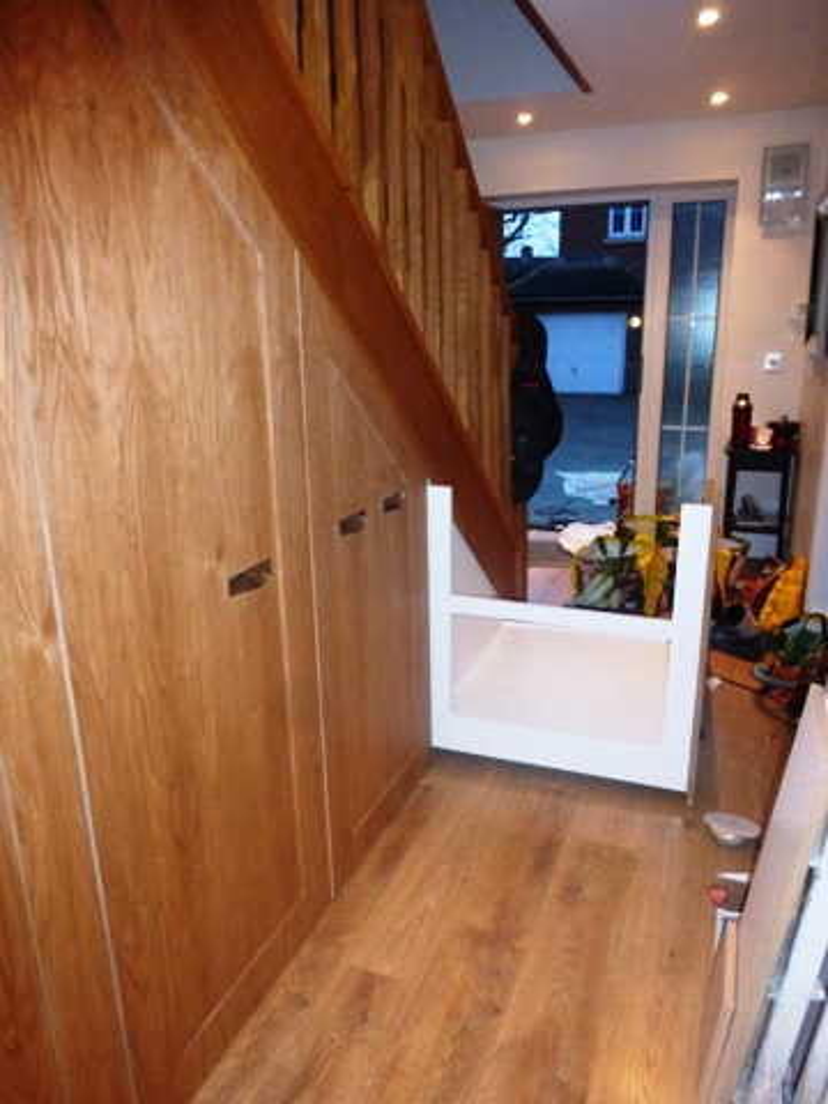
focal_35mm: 25
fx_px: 797
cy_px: 552
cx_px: 414
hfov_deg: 54.9
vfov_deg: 69.4
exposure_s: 1/60
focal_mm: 4.3
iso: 800
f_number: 3.3
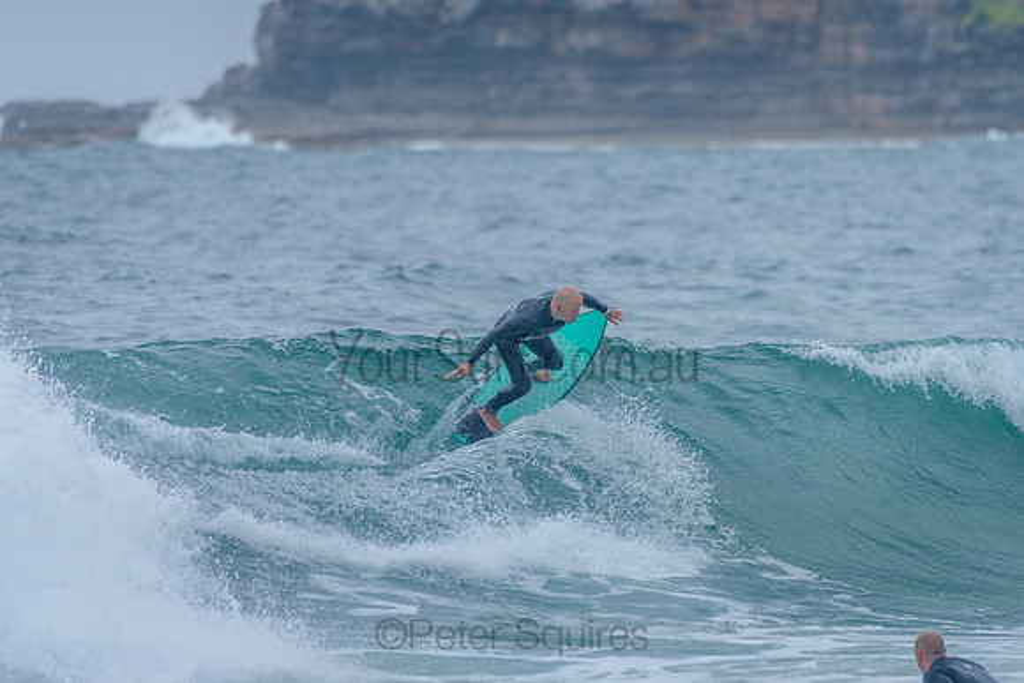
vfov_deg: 2.2
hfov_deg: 3.4
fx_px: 17433
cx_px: 513
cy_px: 265
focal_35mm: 613
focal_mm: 500
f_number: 5.6
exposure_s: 1/1250
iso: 640
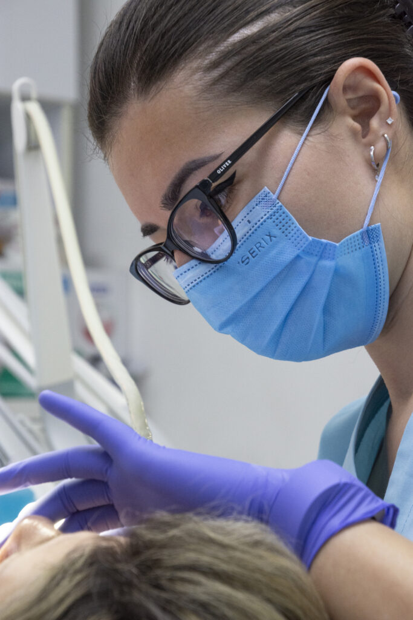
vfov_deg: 23.4
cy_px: 310
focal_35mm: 87
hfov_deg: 15.7
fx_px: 1497
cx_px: 206
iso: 2000
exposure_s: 1/100
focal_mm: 58
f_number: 6.3
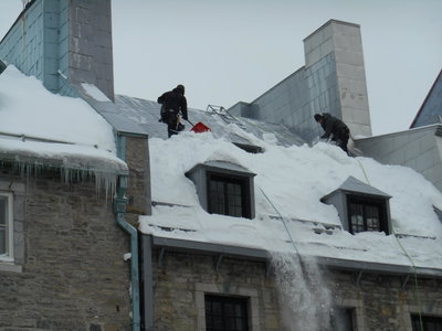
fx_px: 1175
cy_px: 166
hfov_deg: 21.3
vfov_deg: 16.1
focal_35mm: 92
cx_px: 221
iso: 80
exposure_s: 1/400
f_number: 4.9
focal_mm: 16.4
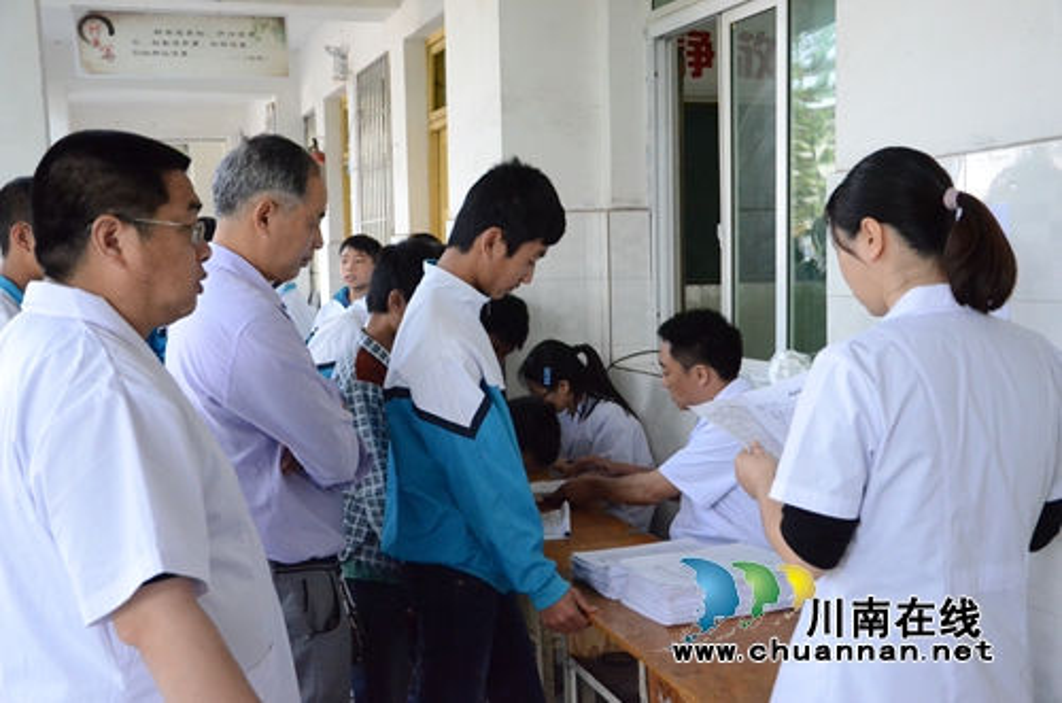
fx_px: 1236
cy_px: 352
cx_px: 531
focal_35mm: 42
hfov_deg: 46.5
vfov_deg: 31.7
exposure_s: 1/800
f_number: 5.6
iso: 5000
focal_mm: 28
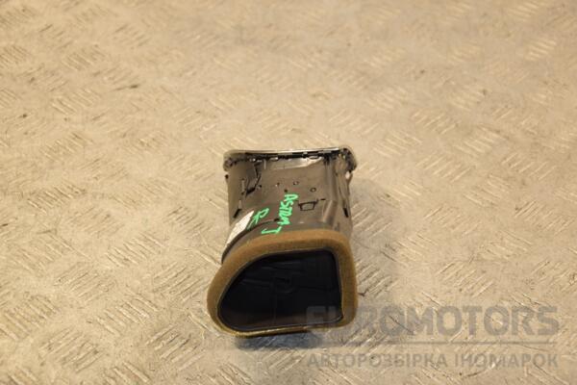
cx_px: 288
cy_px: 192
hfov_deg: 26.0
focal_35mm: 78
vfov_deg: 17.5
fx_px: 1250
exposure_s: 1/160
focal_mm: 52
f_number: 5
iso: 800
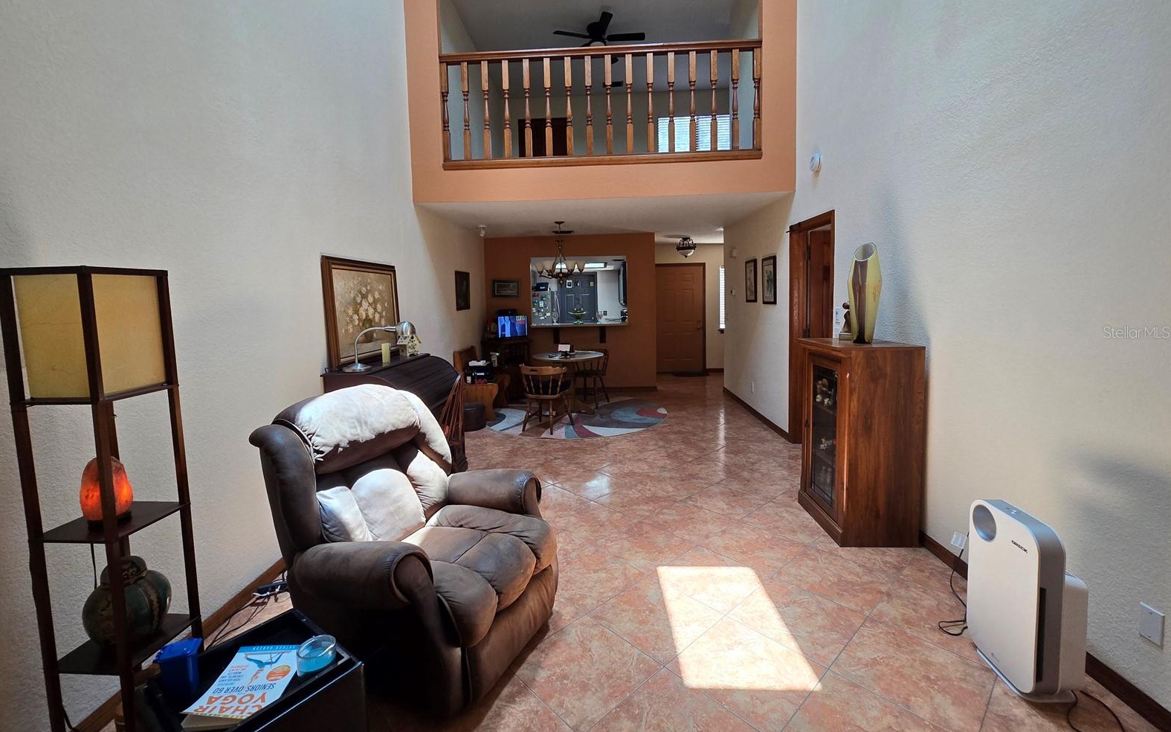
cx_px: 578
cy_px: 332
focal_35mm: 14
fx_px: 447
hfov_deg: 105.3
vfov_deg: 78.4
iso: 100
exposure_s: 1/60
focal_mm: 2.2
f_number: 2.2
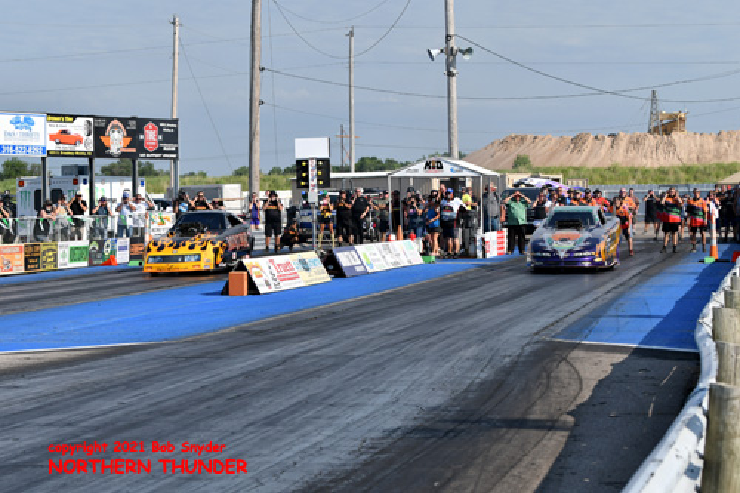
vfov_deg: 13.0
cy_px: 246
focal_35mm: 105
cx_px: 370
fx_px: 2158
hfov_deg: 19.5
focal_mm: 70
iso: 160
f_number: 5.6
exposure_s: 1/1250
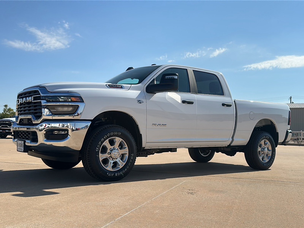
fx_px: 263
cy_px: 114
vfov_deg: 46.8
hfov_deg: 60.0
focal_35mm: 30
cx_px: 152
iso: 80
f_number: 1.78
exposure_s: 1/9901
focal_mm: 6.86
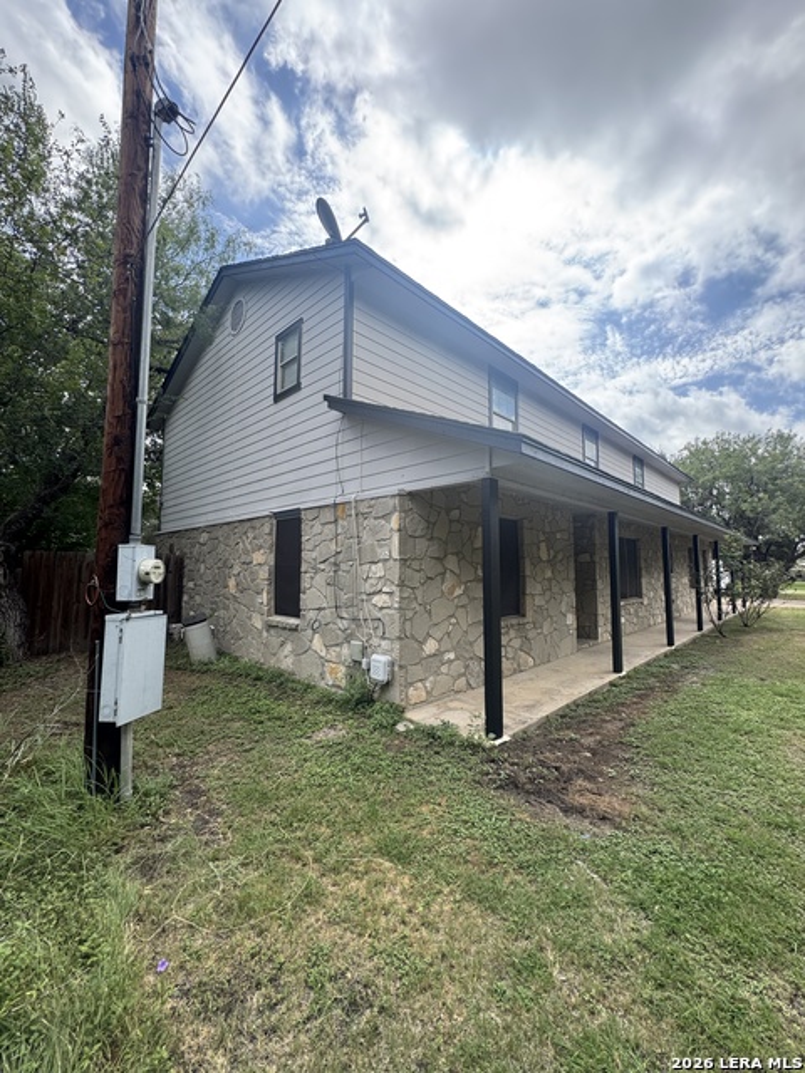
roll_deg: +0.8
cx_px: 402
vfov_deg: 102.1
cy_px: 536
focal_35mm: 14
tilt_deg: +4.9
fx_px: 434
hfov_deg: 85.7
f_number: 2.2
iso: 40
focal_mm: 2.22
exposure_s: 1/456
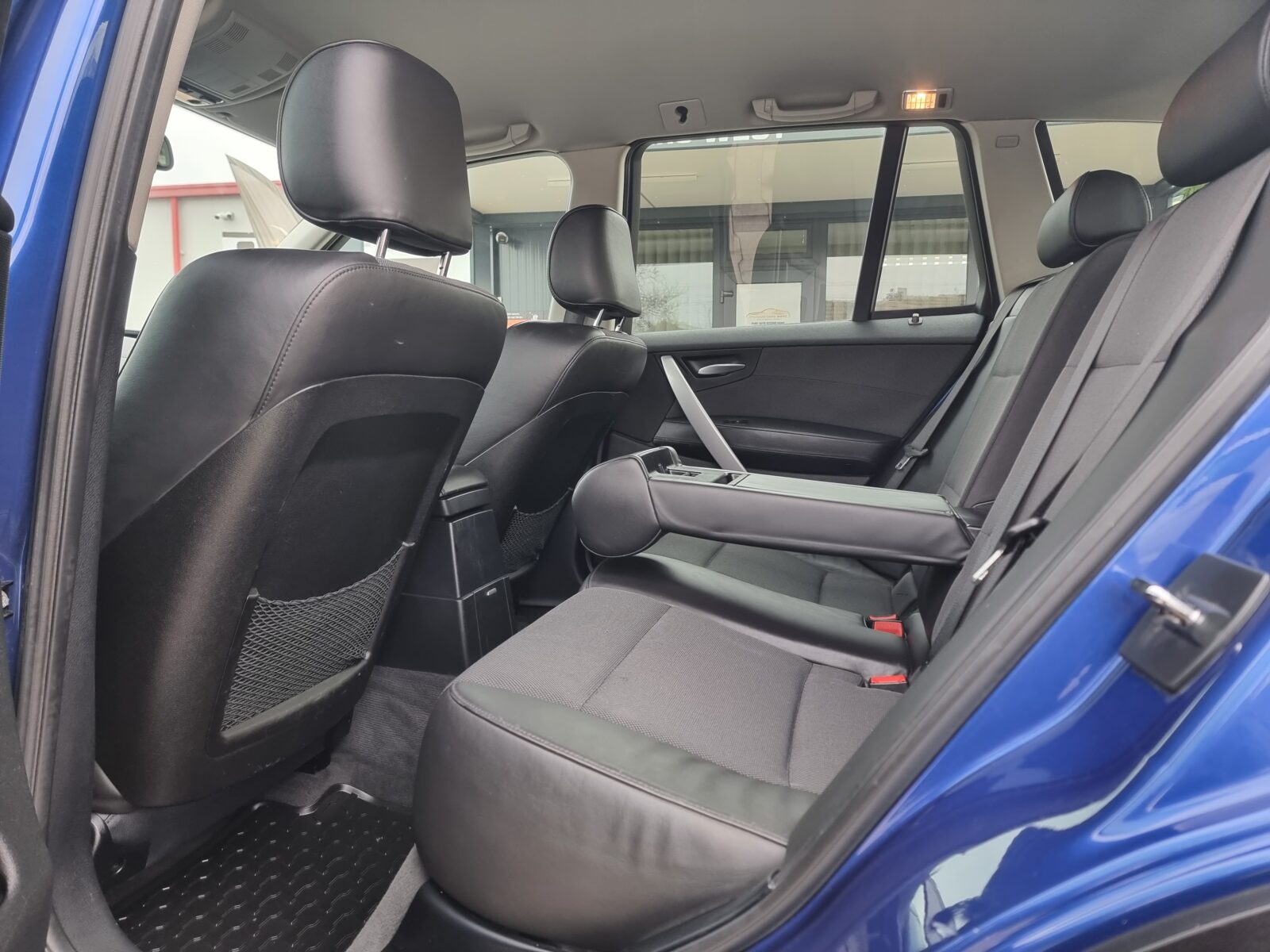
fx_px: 881
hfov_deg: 71.6
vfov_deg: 56.8
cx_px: 635
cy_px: 476
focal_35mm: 24
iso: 125
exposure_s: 1/100
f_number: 1.8
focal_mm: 6.7
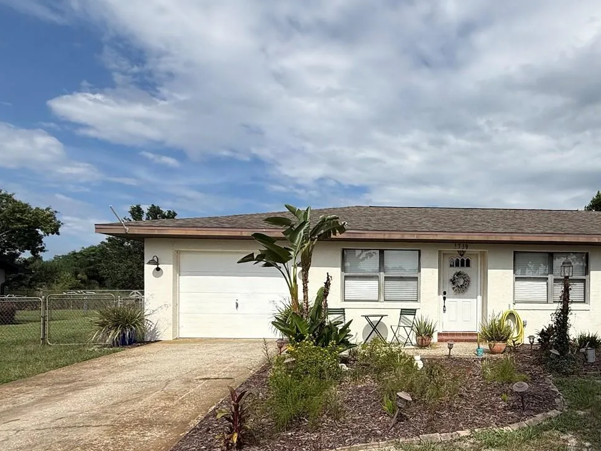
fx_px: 399
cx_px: 439
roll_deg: -0.6
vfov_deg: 57.6
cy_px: 299
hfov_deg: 69.8
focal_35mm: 23
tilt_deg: +0.6
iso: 50
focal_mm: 2.22
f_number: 2.2
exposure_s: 1/3663
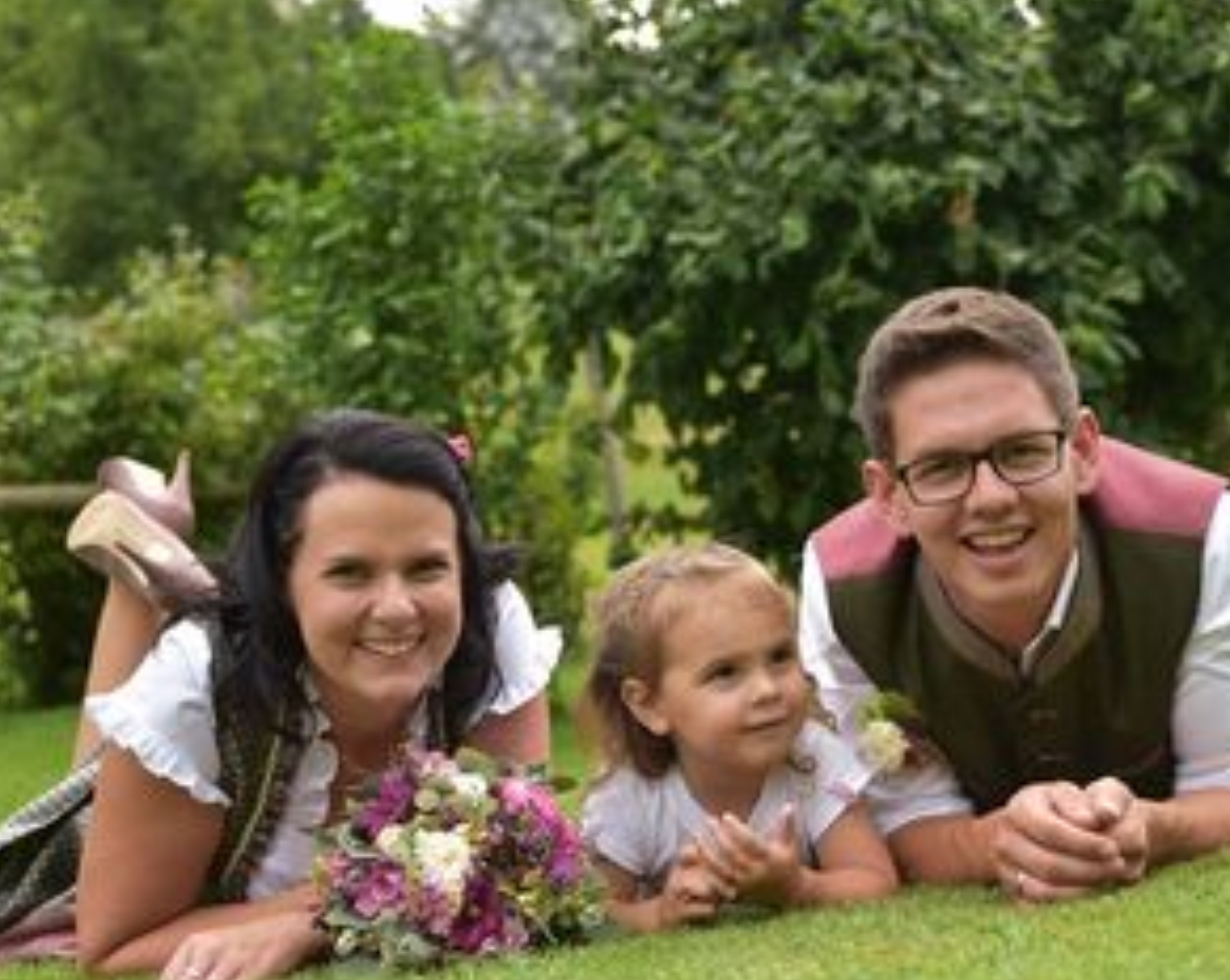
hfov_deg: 26.7
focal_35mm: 71
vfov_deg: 21.5
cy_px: 549
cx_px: 752
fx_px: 2581
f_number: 4.5
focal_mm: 55
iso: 200
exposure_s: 1/400
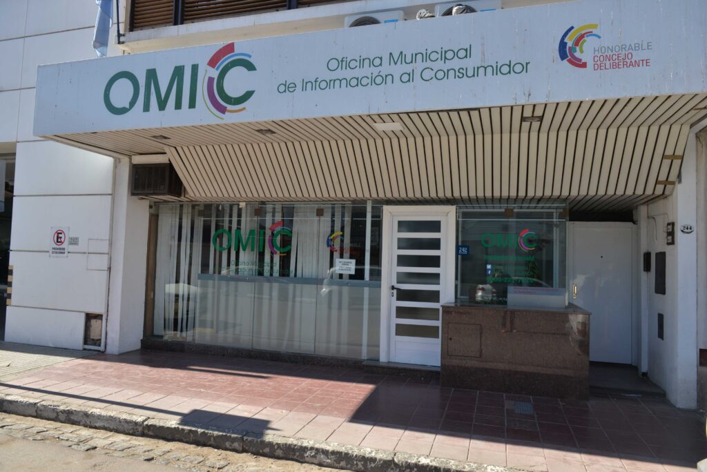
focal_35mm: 24
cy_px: 236
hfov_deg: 73.7
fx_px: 472
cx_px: 354
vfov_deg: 53.2
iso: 250
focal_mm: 24
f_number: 6.3
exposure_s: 1/640
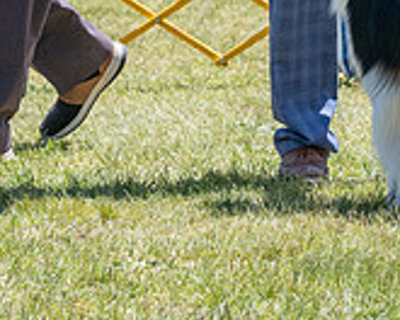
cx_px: 349
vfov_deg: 4.2
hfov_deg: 5.3
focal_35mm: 366
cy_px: -192
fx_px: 4333
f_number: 6.3
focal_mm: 95
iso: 1250
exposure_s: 1/2500
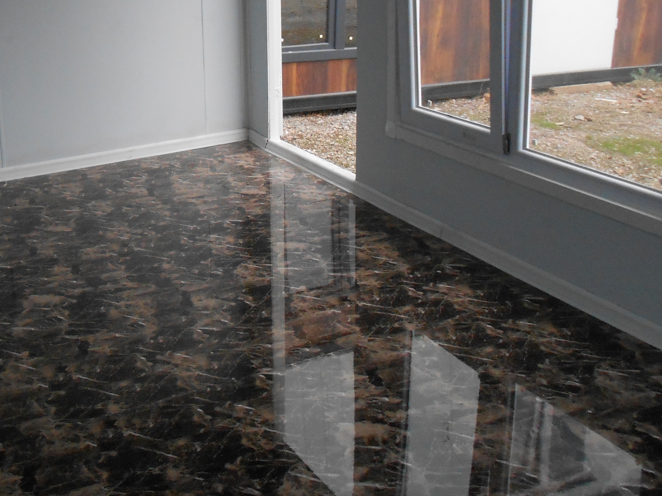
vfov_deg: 31.8
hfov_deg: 41.2
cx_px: 138
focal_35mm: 44
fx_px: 841
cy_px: 81
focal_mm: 4.6
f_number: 3.5
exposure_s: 1/200
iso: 400
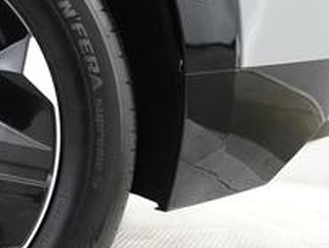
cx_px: -148
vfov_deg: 20.2
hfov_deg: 22.4
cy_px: 134
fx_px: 695
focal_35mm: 73
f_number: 2.8
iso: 5000
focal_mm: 24
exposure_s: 1/160
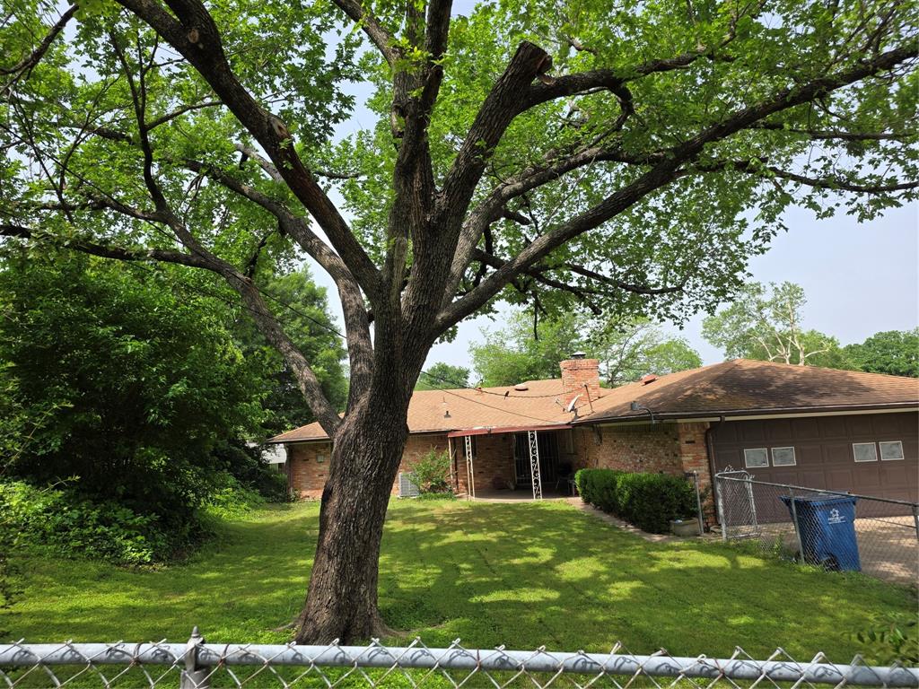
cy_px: 344
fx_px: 611
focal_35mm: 23
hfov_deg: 73.9
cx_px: 460
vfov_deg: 58.9
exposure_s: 1/2565
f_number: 1.7
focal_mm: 6.25
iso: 80
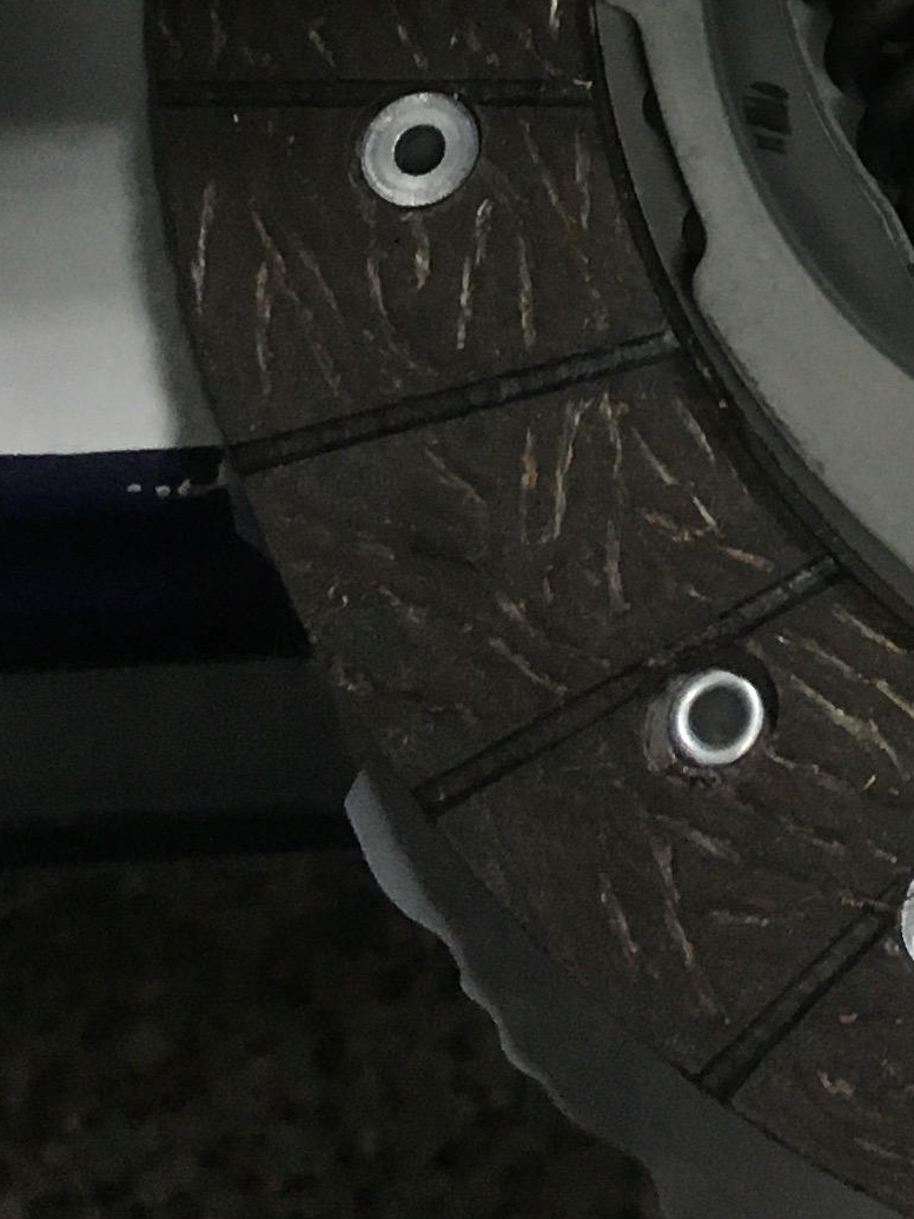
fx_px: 3979
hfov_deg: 12.0
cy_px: -664
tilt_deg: -66.4
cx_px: 1661
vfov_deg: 15.9
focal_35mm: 113
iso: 125
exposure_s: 1/33
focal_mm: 4.15
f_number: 2.2
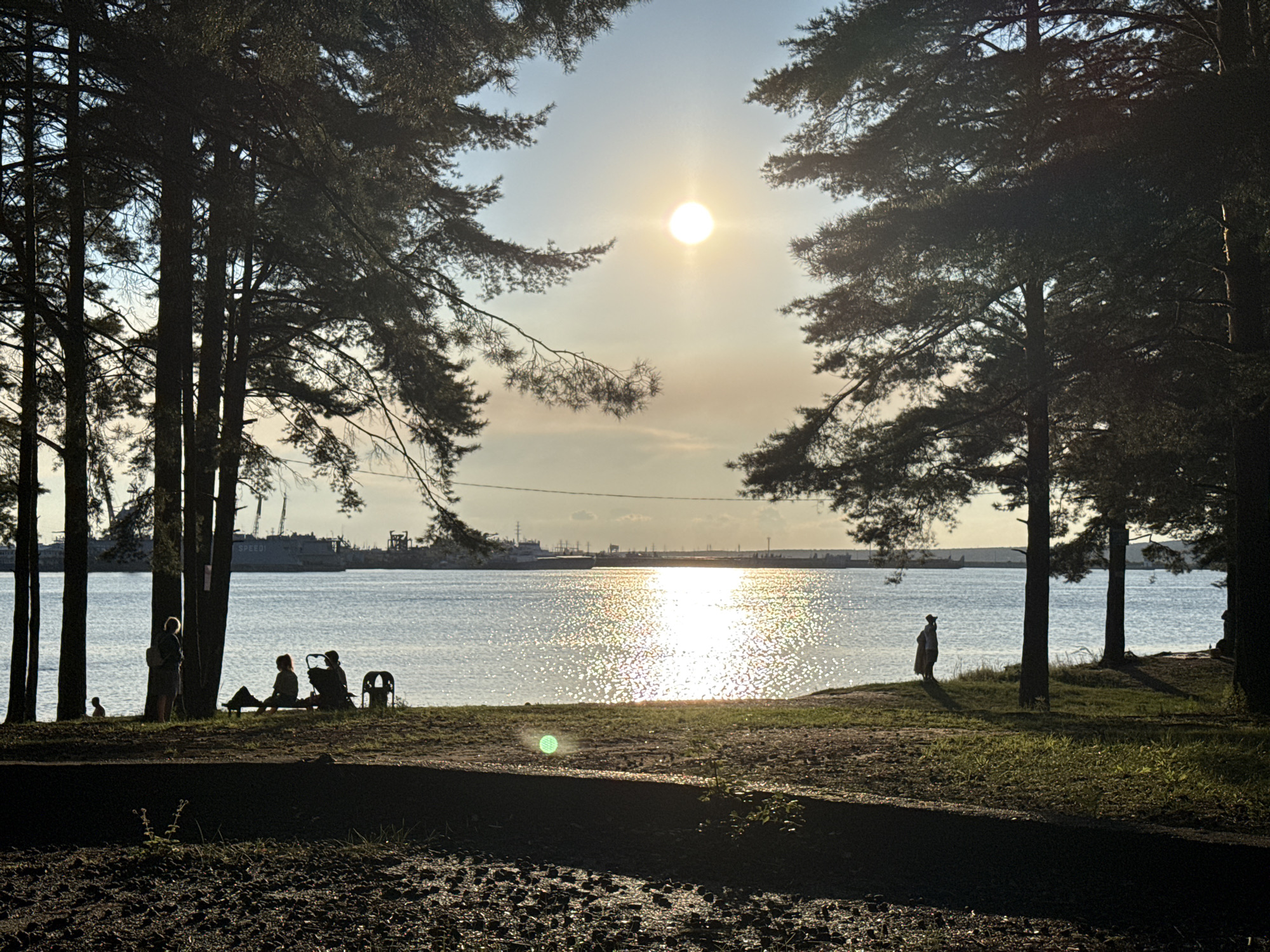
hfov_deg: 39.7
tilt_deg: +2.8
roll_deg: -0.9
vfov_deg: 30.3
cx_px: 635
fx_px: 1761
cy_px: 476
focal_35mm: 48
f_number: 1.78
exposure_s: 1/13333
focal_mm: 6.76
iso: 50
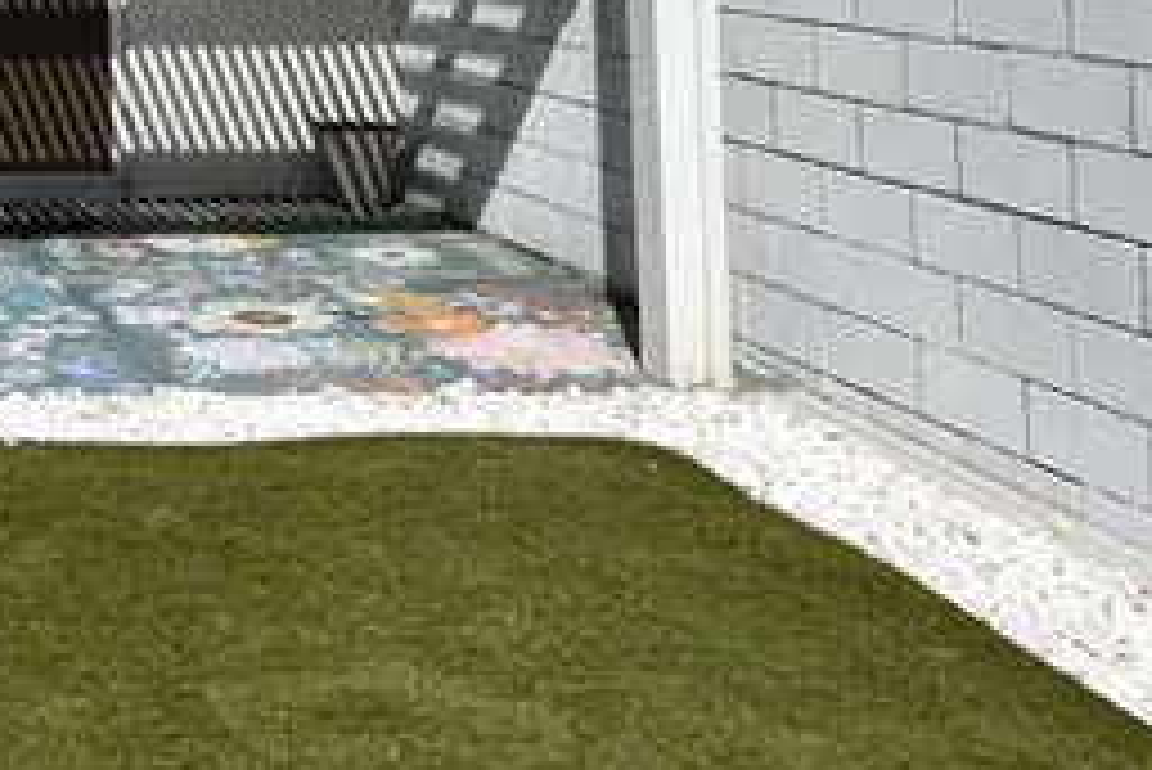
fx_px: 1921
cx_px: -387
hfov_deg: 27.3
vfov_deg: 20.6
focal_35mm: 60
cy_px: -245
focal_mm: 10
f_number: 11
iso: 200
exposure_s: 1/500
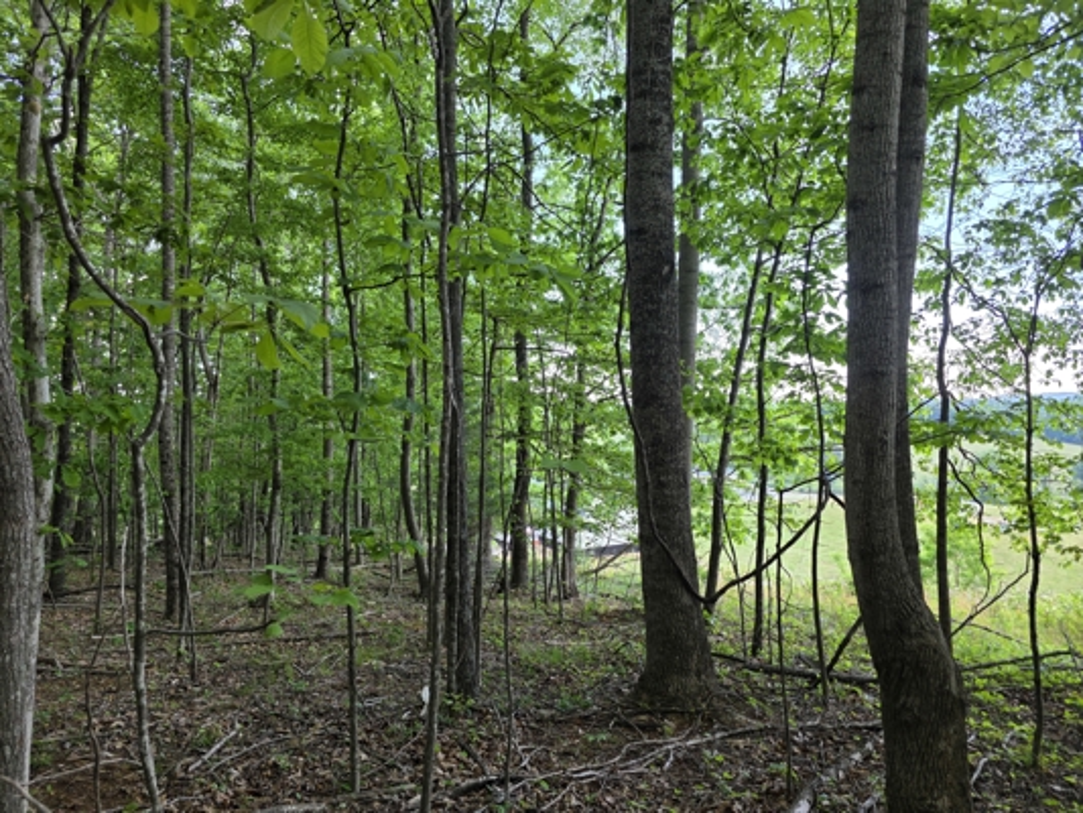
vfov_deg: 58.9
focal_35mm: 23
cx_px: 542
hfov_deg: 73.9
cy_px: 406
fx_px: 720
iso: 80
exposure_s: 1/180
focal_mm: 6.3
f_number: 1.7
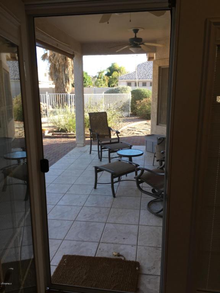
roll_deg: -0.3
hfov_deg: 48.2
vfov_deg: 61.7
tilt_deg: -11.7
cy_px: 146
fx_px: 246
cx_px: 110
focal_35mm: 29
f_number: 2.2
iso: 32
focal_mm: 4.15
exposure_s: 1/120
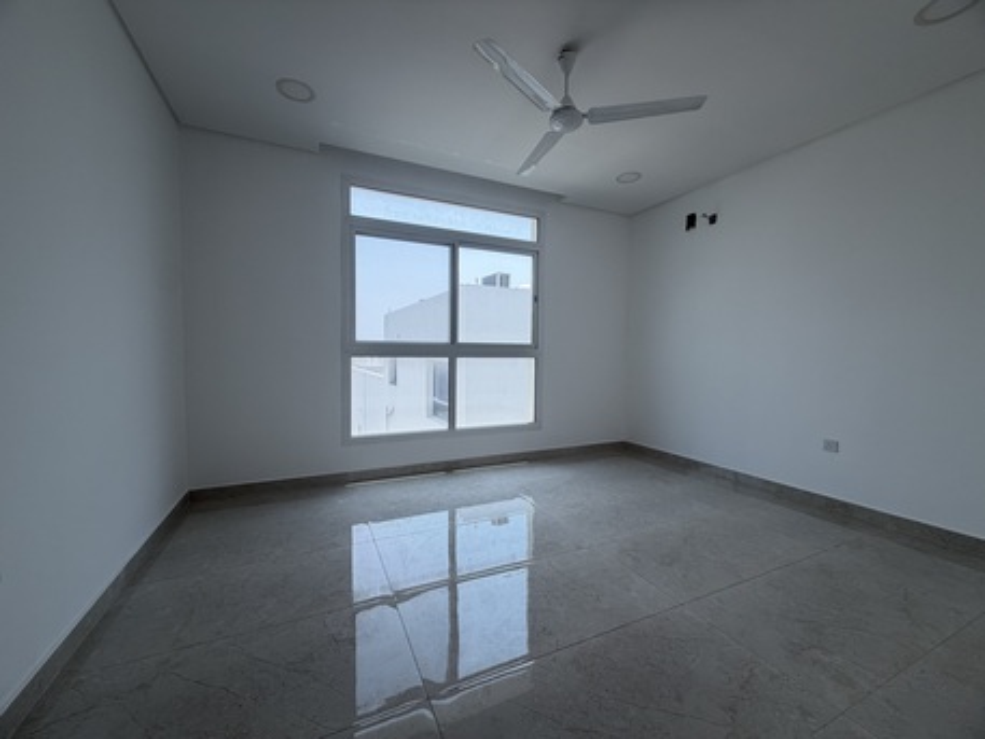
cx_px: 492
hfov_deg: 102.0
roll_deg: -0.6
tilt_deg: -0.2
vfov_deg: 85.7
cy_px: 370
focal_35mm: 14
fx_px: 398
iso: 40
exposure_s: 1/166
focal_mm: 2.22
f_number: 2.2
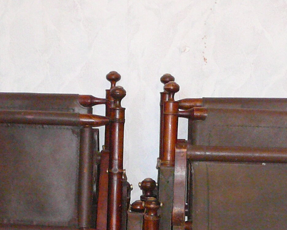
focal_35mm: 115
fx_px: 977
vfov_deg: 13.0
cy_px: 291
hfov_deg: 16.7
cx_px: 132
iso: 400
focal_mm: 6.4
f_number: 3.2
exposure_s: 1/30
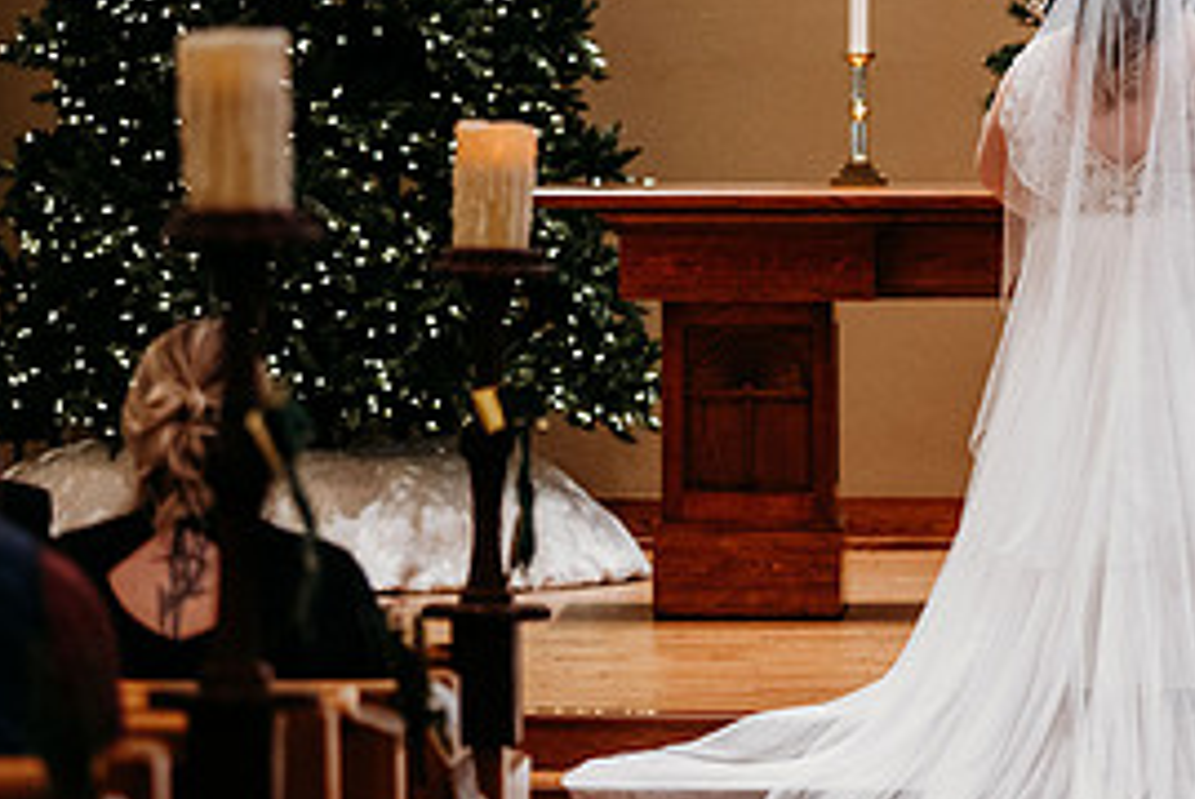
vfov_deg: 4.7
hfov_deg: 6.9
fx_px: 9836
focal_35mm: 296
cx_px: 1066
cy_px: 300
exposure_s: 1/250
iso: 2000
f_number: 2.8
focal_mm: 135
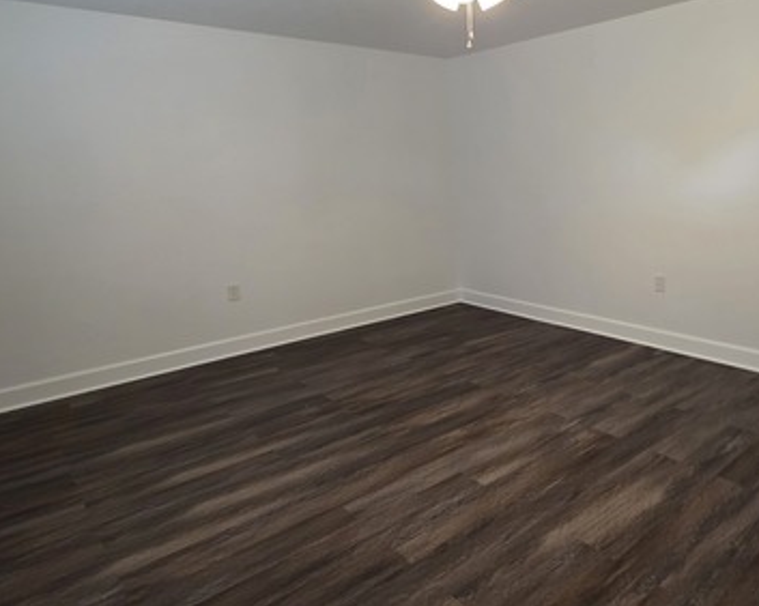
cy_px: 251
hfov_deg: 66.5
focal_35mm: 24
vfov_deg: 58.4
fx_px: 539
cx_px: 558
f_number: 1.9
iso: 250
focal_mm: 2.2
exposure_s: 1/60
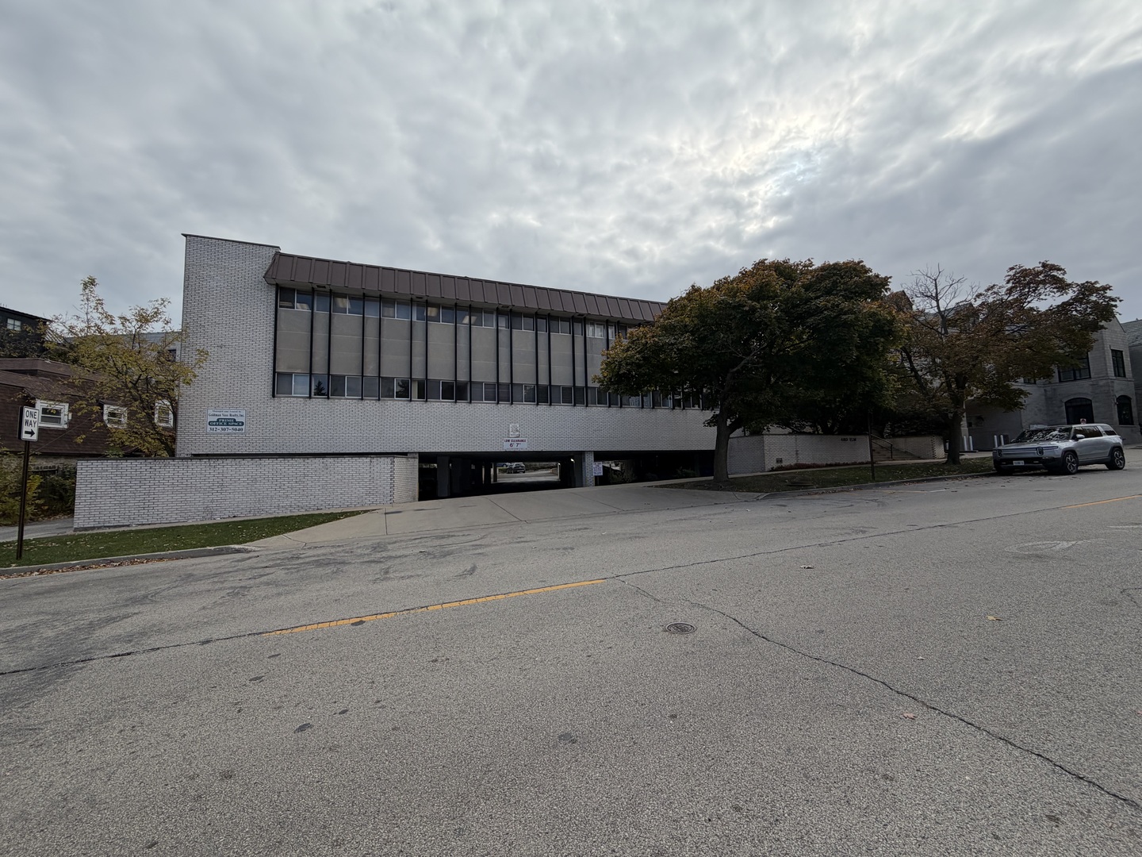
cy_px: 428
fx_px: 462
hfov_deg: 102.1
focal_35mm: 14
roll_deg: +2.0
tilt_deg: +6.0
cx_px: 571
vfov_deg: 85.7
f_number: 2.2
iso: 25
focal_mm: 2.22
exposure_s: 1/942
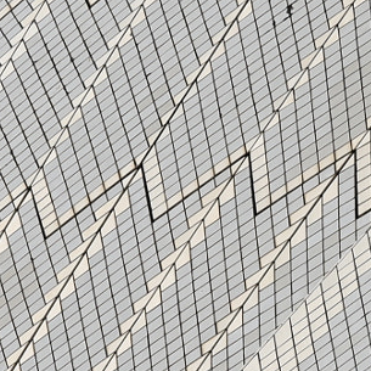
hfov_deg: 1.5
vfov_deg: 1.5
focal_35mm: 1140
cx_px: 159
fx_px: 13823
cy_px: 368
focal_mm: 200
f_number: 8
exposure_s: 1/250
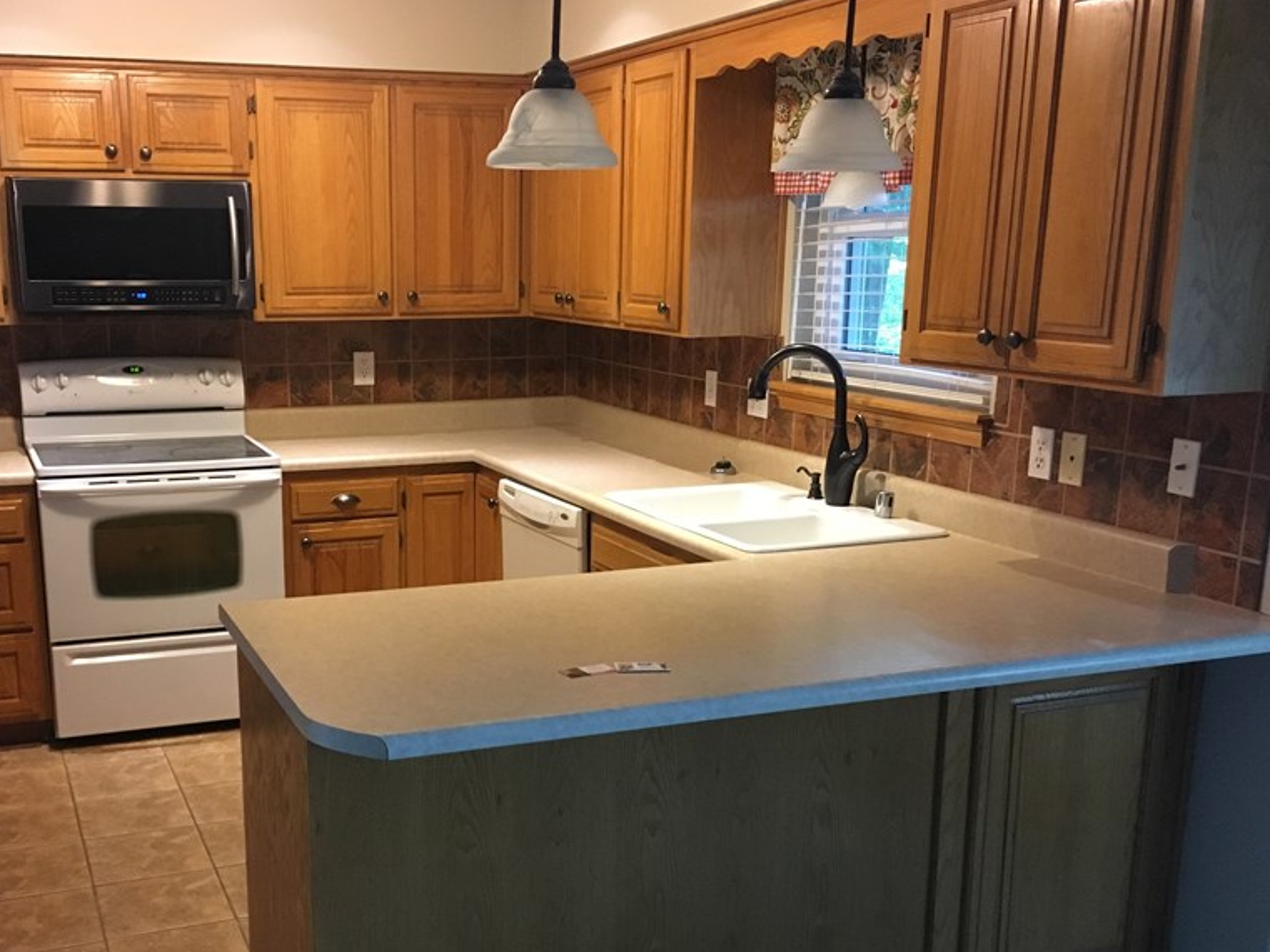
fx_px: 1431
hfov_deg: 47.5
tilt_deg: -16.1
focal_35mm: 39
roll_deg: -0.2
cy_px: 607
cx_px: 482
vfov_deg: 36.6
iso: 200
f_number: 2.2
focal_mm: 4.15
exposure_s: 1/30
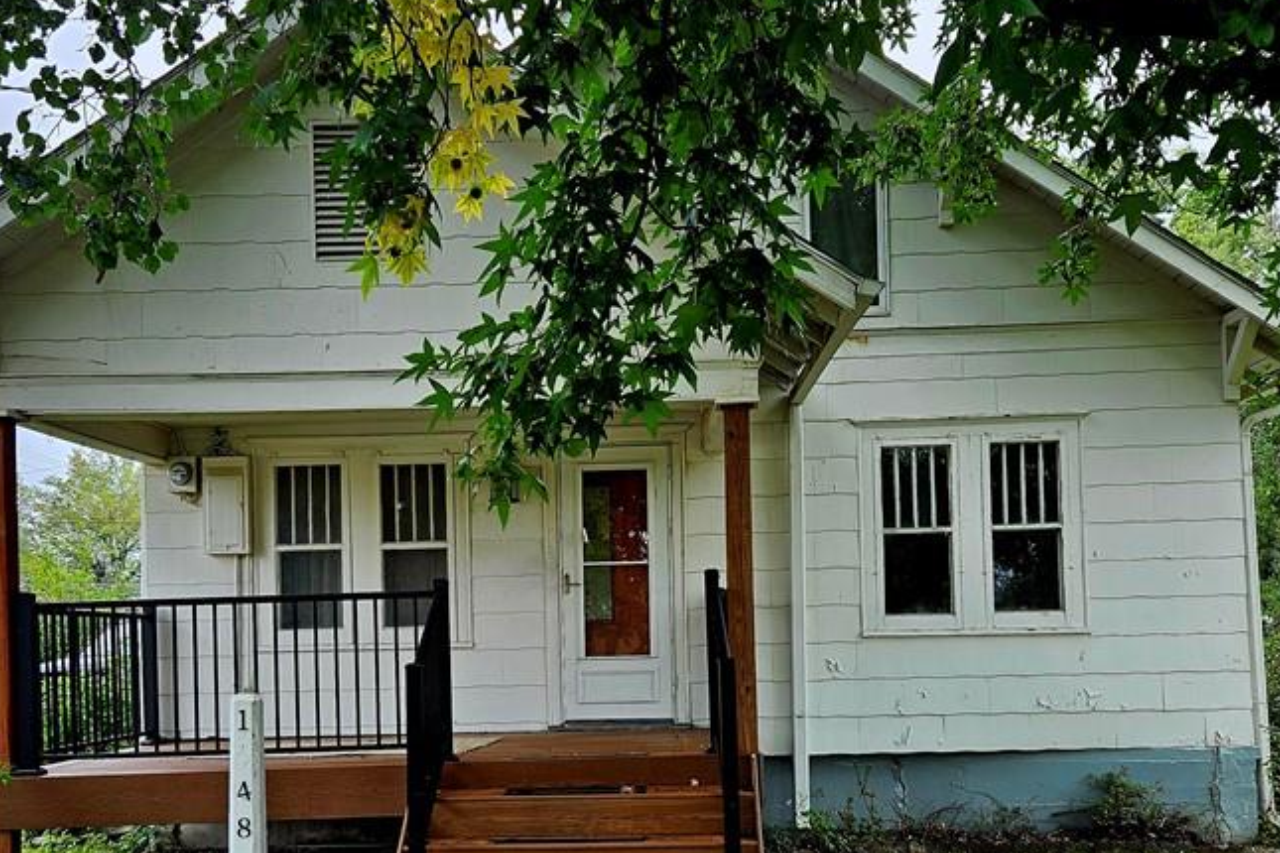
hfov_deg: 50.7
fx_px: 1351
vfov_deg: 34.5
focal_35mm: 38
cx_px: 615
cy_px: 607
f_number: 1.8
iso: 25
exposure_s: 1/278
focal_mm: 5.4
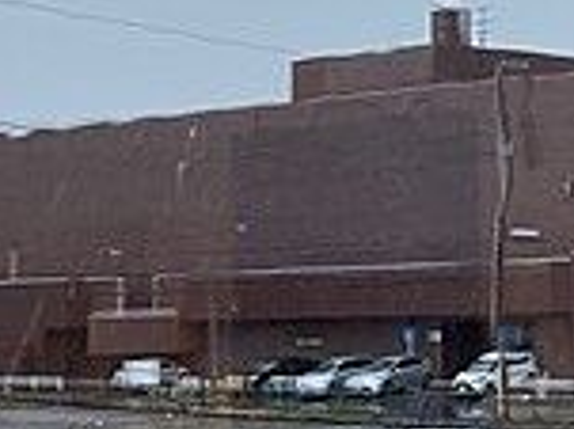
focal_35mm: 119
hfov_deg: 15.9
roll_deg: +0.6
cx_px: 696
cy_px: -42
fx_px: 1972
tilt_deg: +7.5
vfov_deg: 12.2
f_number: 1.8
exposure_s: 1/292
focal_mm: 3.99
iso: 20
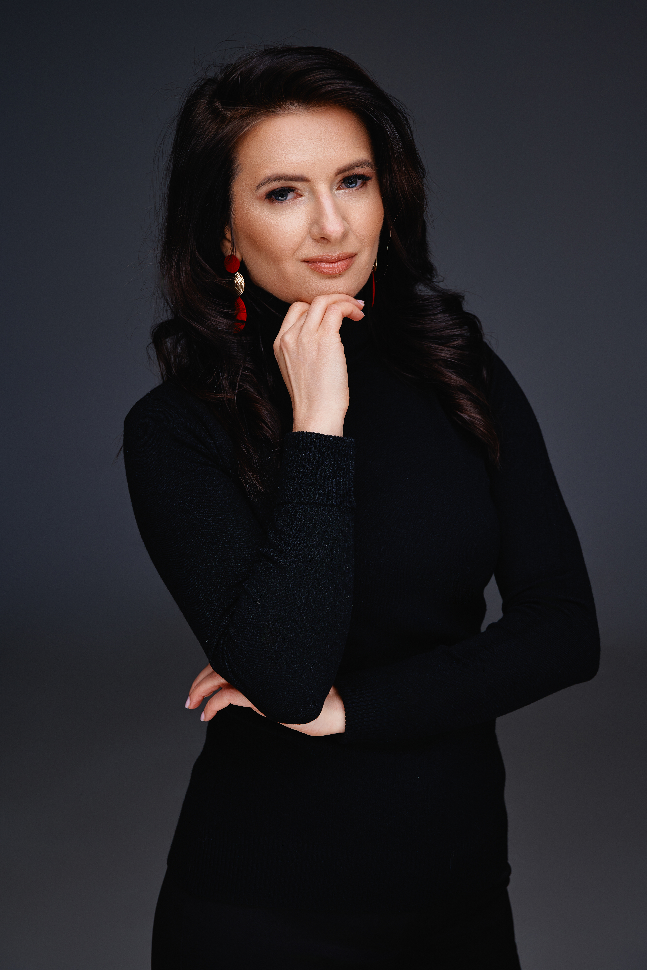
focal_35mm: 70
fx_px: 1887
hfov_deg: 19.5
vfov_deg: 28.8
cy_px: 485
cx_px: 324
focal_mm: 70
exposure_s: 1/200
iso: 100
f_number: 5.6
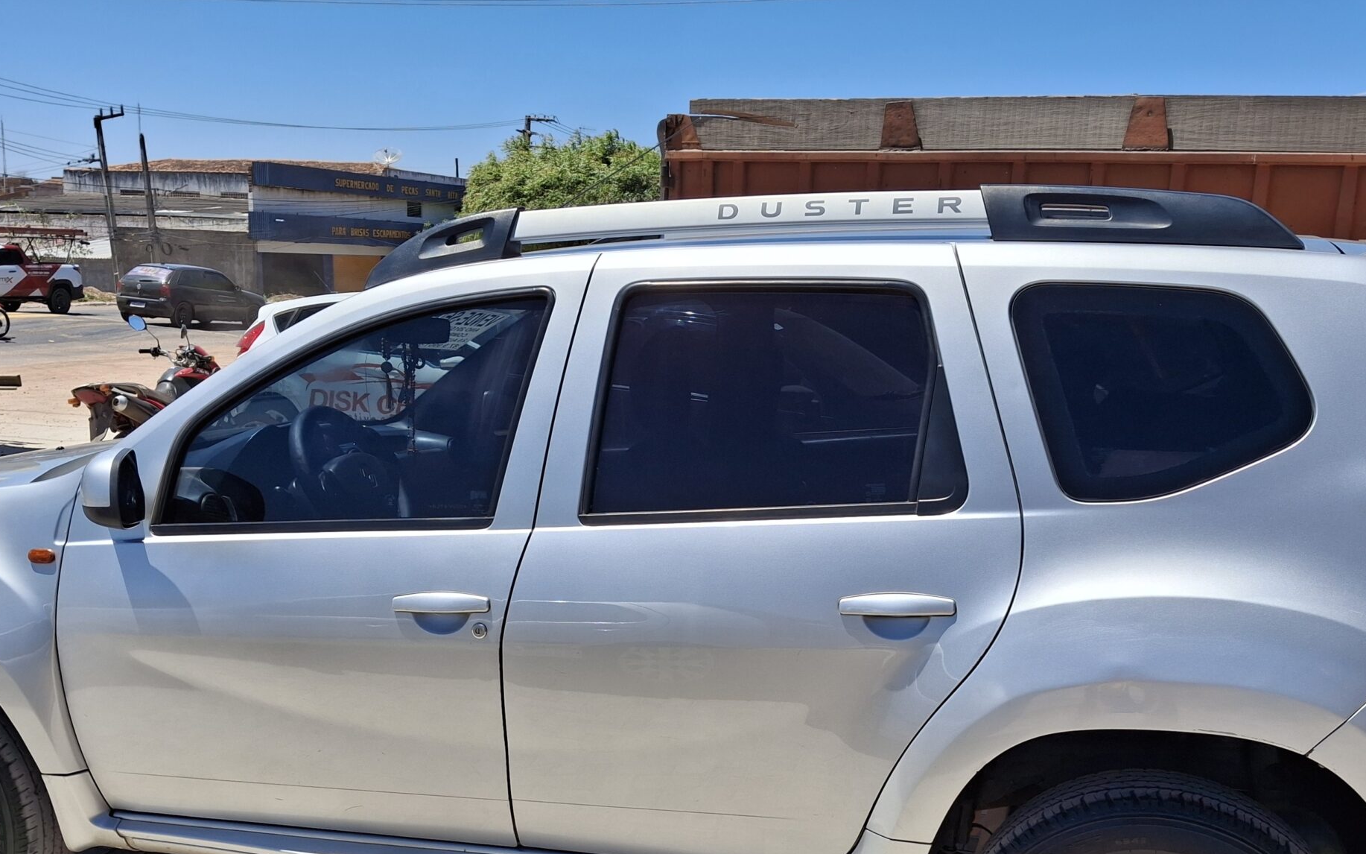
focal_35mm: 37
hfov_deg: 52.7
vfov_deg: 34.0
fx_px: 1377
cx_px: 668
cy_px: 594
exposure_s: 1/1845
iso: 25
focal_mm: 4.69
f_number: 1.8
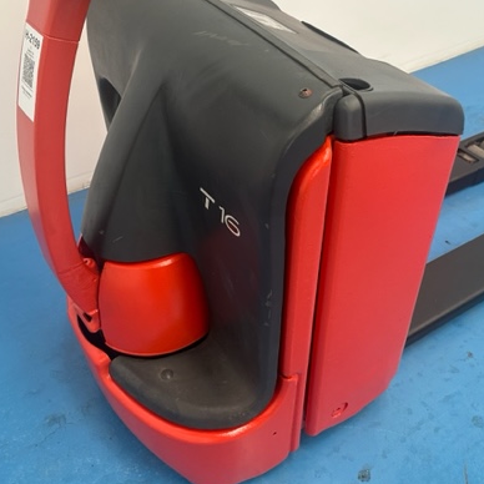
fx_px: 554
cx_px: 268
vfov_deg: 47.1
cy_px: 210
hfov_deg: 47.1
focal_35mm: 35
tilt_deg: -40.4
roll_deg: -0.9
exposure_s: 1/88
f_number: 1.78
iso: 250
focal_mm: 6.86
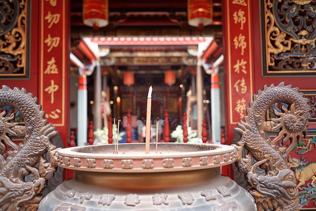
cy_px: 106
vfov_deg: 37.9
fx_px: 307
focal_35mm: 35
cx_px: 158
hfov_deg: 54.4
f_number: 2.2
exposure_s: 1/125
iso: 200
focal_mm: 35
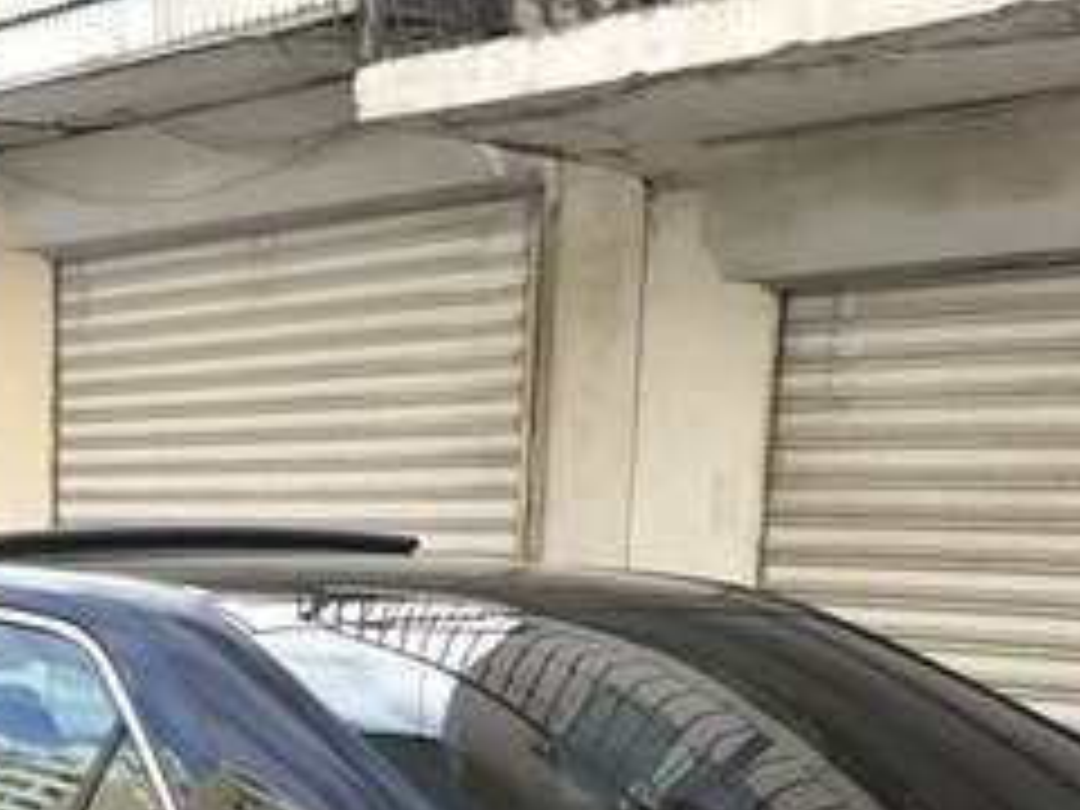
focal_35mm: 77
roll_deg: -2.5
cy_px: 1109
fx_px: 2402
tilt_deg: -13.5
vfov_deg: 17.7
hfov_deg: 25.3
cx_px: 410
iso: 20
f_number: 1.8
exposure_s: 1/163
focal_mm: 3.99
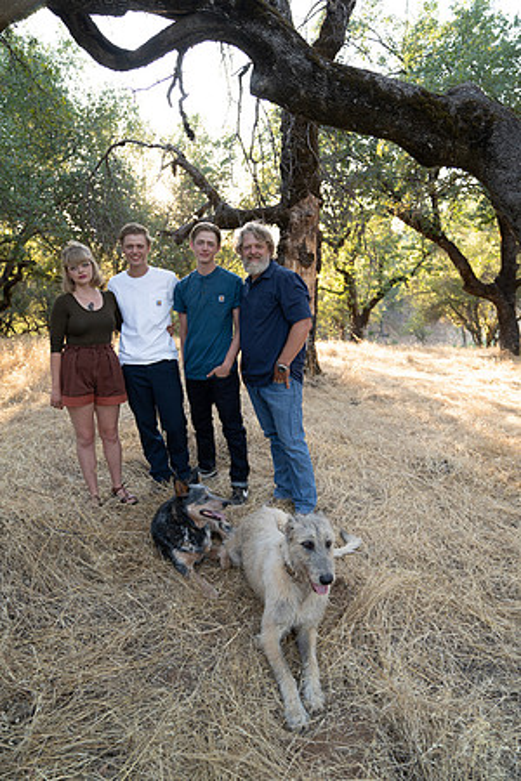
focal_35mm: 25
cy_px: 390
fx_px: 543
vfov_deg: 71.5
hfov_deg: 51.3
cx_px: 260
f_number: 2.8
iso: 250
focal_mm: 25
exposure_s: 1/160
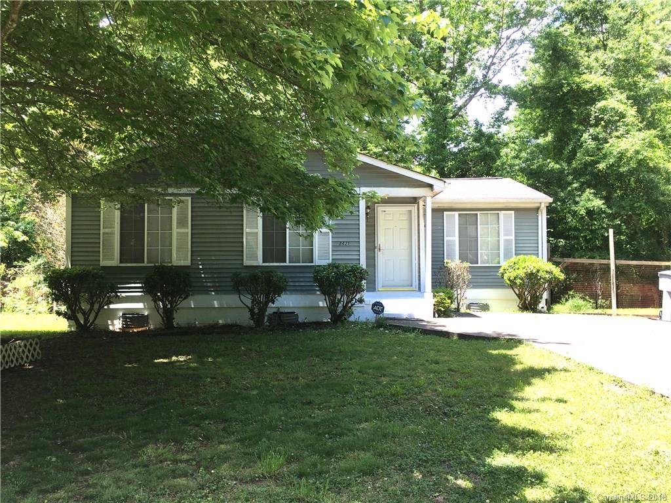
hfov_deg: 61.7
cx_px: 336
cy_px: 252
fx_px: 562
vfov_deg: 48.2
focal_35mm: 29
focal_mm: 4.15
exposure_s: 1/300
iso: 25
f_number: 2.2
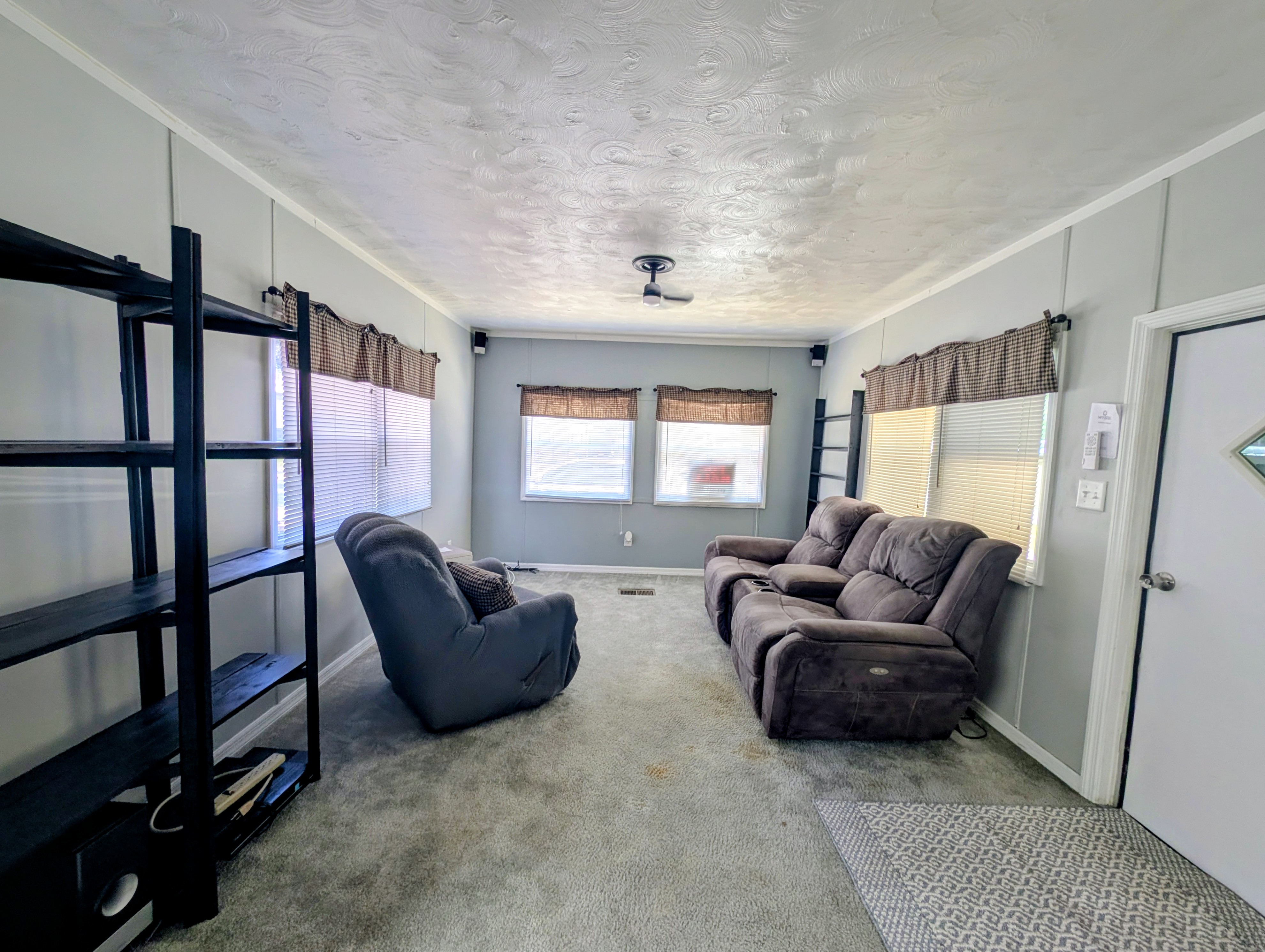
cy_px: 476
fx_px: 439
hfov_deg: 110.5
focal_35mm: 12
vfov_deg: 94.6
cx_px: 632
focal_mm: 2.23
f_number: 1.95
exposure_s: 1/56
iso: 38
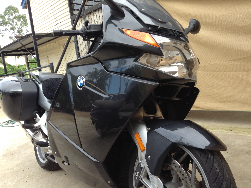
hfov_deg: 55.4
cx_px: 126
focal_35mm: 33
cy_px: 94
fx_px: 239
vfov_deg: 42.8
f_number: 2.4
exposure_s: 1/204
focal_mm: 3.3
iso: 25
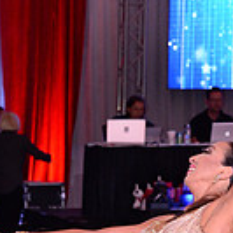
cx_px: 32
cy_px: 310
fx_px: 1744
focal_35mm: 229
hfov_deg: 7.6
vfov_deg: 7.6
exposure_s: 1/250
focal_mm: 62
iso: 2000
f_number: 5
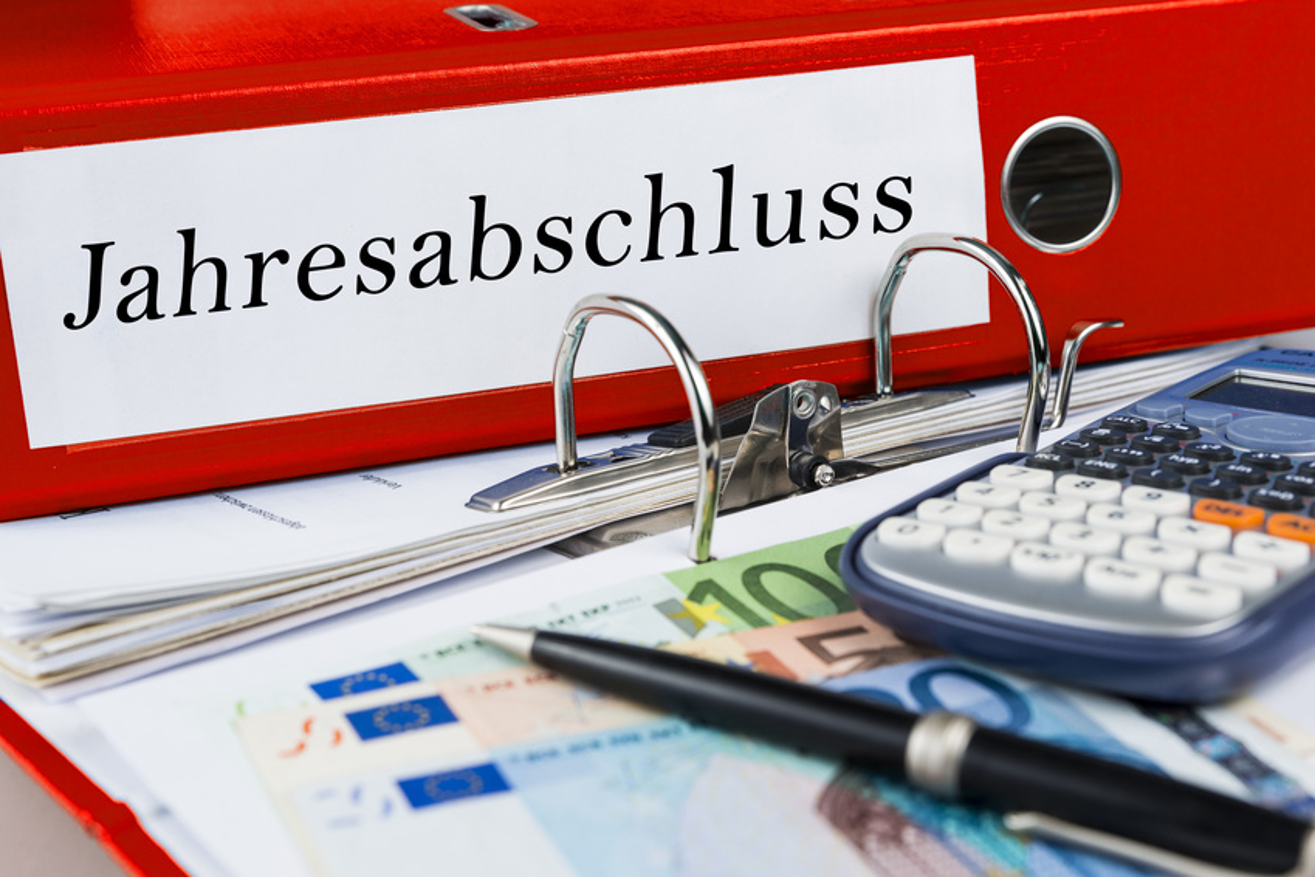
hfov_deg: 33.4
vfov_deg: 22.6
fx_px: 2191
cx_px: 658
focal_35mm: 60
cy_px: 438
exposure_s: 1/160
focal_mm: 60
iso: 200
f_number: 9
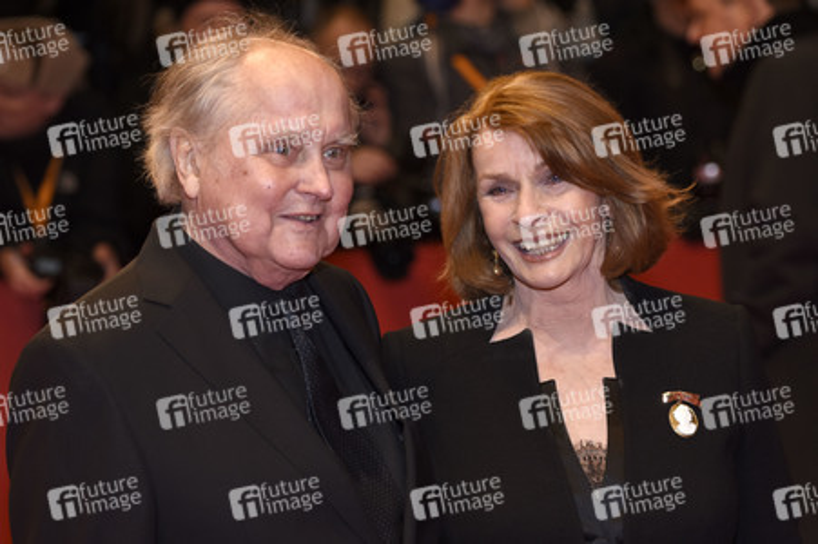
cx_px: 409
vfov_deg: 10.7
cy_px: 272
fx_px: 2895
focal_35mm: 128
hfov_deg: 16.1
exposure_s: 1/500
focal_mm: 85
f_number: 3.2
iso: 640
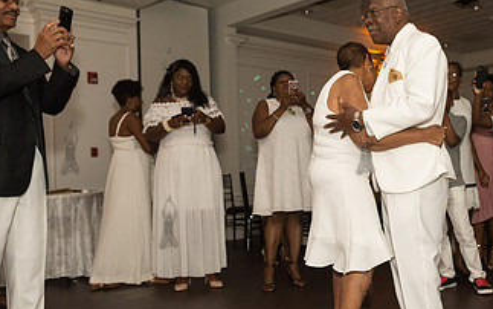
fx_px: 591
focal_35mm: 44
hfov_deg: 43.9
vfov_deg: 29.2
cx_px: 365
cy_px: 148
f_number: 4
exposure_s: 1/640
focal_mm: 24
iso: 2500
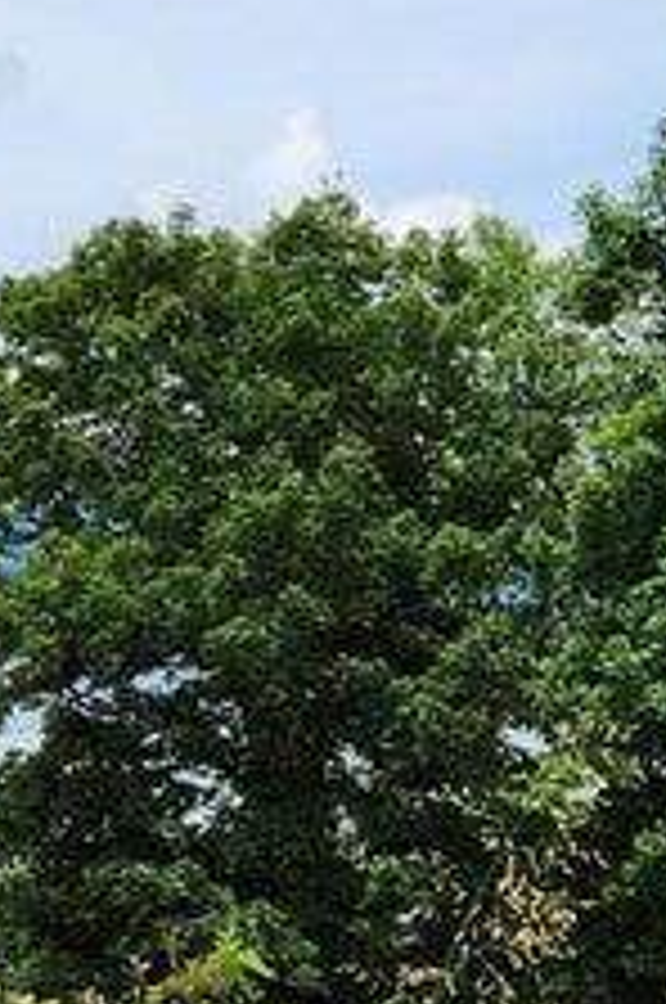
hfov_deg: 12.4
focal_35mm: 110
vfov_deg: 18.4
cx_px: 297
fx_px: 3062
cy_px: 864
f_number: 1.8
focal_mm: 5.4
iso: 20
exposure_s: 1/2417
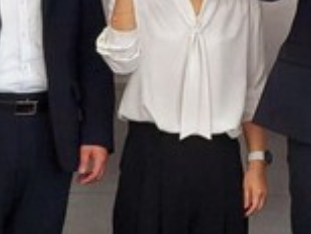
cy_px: -182
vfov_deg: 13.3
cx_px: 404
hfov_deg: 18.1
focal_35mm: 101
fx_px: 909
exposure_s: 1/120
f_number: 1.8
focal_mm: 4.25
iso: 125
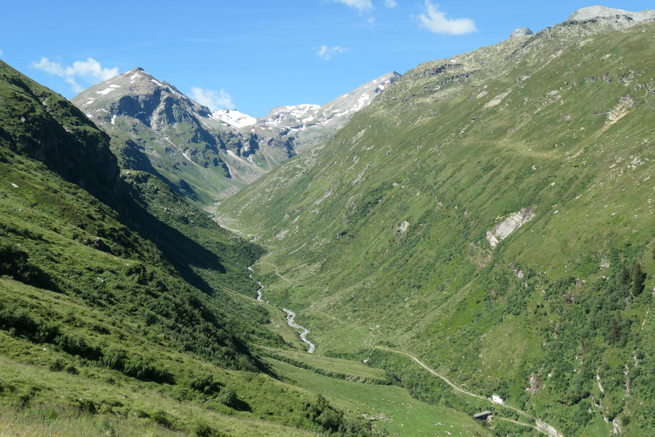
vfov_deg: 36.9
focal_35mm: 36
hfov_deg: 53.1
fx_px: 655
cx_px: 328
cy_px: 218
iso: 200
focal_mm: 13.1
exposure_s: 1/800
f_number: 4.5
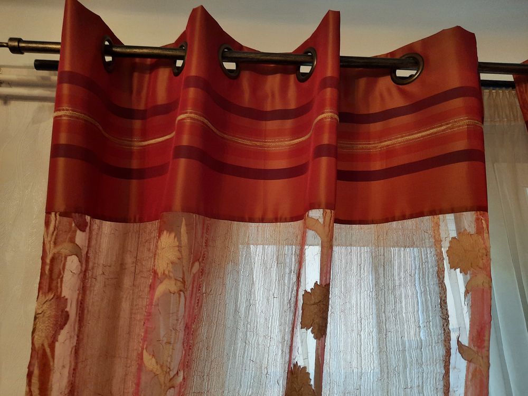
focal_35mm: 25
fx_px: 381
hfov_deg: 69.4
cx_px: 264
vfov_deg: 54.9
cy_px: 198
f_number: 2
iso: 320
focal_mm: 4.6
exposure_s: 1/50
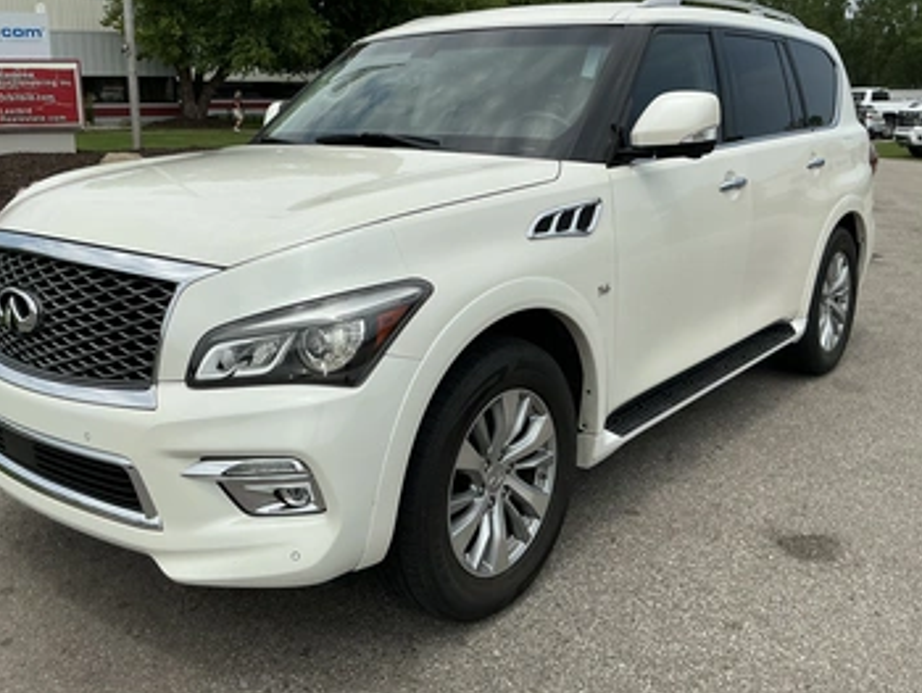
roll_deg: -1.2
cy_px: 311
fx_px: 853
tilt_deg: -13.1
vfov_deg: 44.1
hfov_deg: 56.7
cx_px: 419
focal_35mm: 32
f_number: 1.8
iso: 25
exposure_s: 1/2959
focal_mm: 3
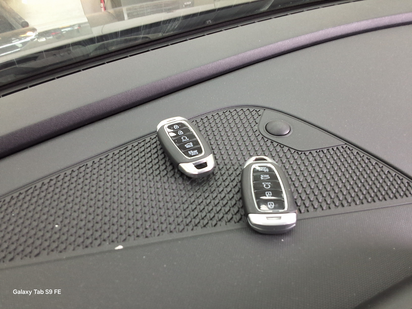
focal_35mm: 28
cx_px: 206
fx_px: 333
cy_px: 154
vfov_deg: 49.7
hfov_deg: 63.4
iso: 160
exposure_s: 1/40
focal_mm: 2.91
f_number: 1.9
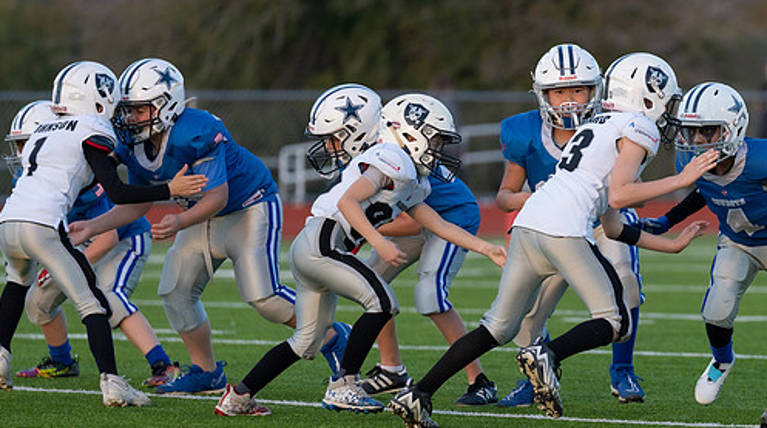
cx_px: 641
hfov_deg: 5.5
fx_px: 7995
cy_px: 250
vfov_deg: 3.1
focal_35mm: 394
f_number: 2.8
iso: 800
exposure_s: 1/1250
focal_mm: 200
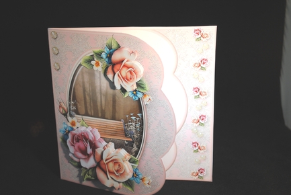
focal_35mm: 53
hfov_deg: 37.5
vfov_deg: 25.6
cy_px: 101
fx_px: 429
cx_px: 147
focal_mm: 34
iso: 200
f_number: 5
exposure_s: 1/40
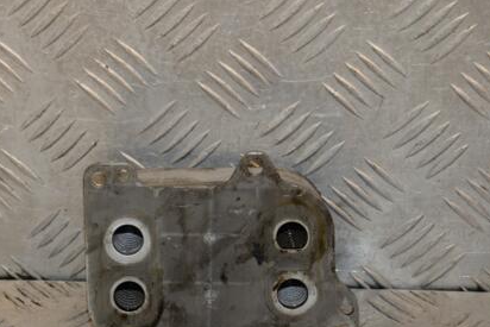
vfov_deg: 9.0
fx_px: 2083
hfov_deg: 13.4
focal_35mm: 153
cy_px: 234
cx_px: 178
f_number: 7.1
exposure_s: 1/200
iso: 800
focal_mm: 70
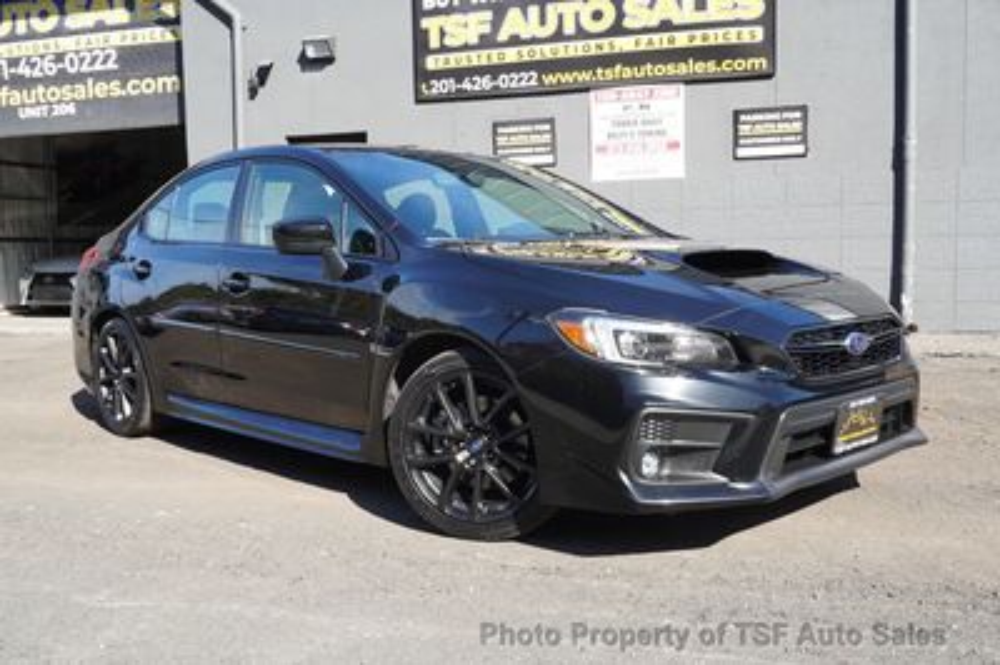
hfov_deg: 53.2
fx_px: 999
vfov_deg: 36.8
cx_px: 500
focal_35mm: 36
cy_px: 332
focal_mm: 24
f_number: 9
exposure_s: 1/250
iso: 400
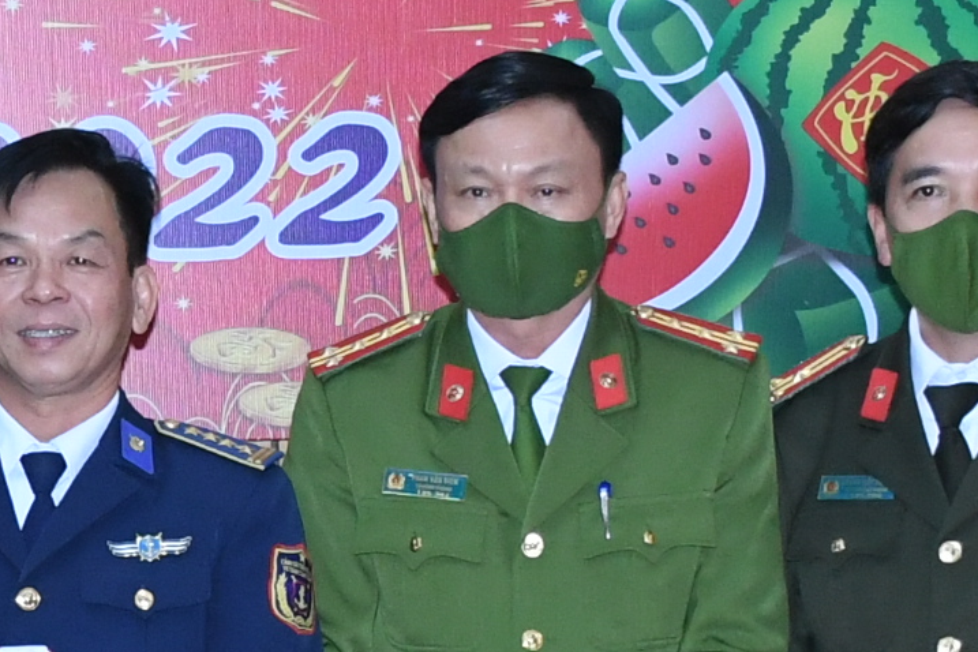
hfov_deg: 8.9
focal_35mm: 227
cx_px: -308
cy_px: 355
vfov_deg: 6.1
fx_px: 6166
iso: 1600
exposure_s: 1/200
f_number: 5
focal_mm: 26
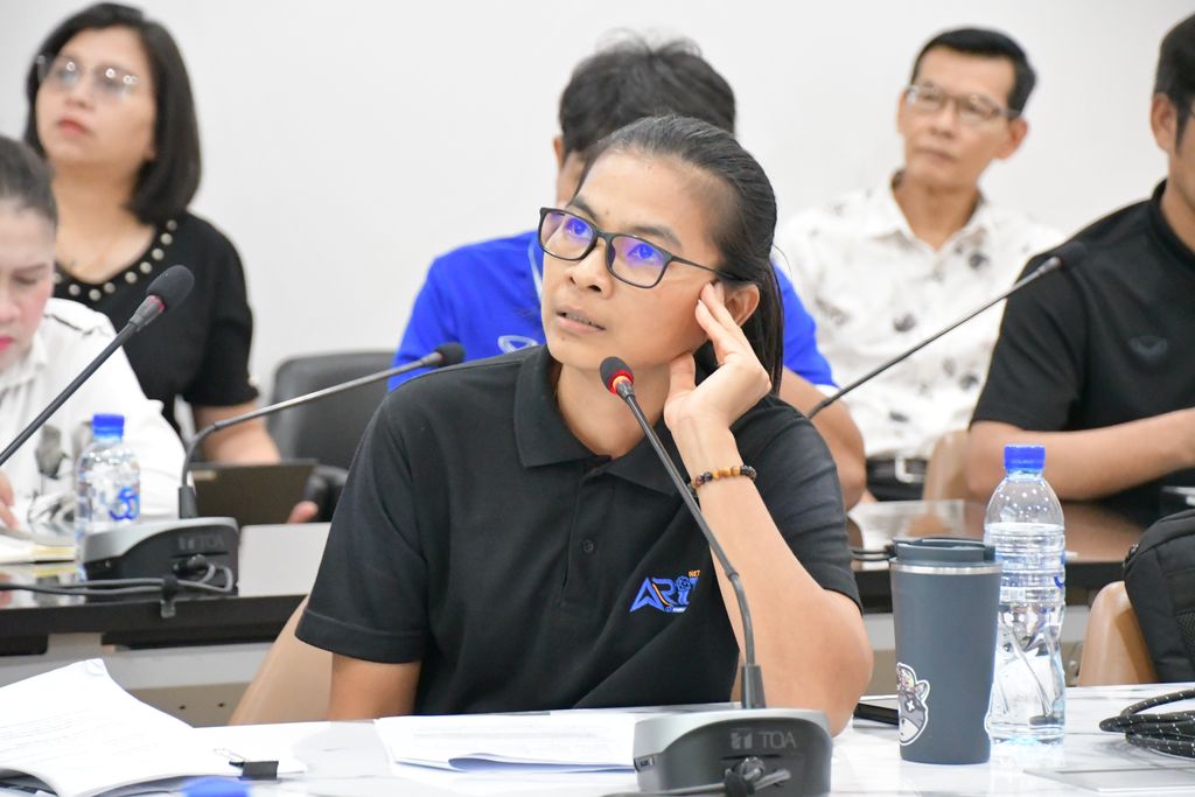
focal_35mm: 174
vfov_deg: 7.9
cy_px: 398
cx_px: 598
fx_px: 5776
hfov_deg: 11.8
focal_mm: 116
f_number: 5.6
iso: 11400
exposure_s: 1/125
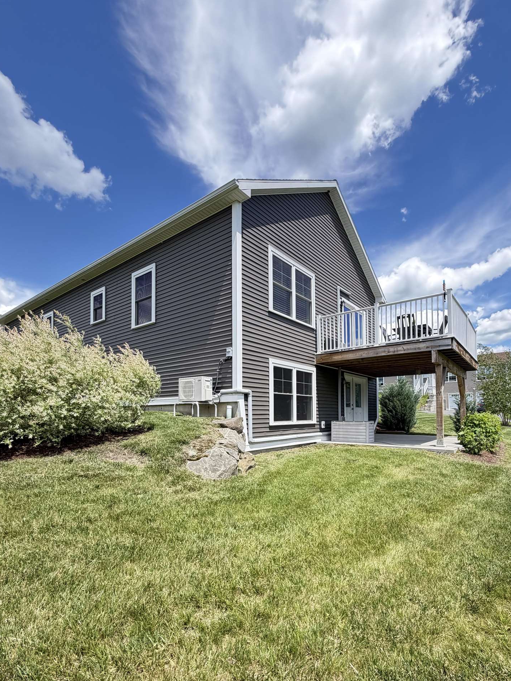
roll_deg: +1.5
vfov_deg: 89.9
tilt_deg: +2.4
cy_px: 407
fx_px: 335
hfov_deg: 74.4
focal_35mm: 17
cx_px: 289
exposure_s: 1/502
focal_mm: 2.22
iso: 50
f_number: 2.2
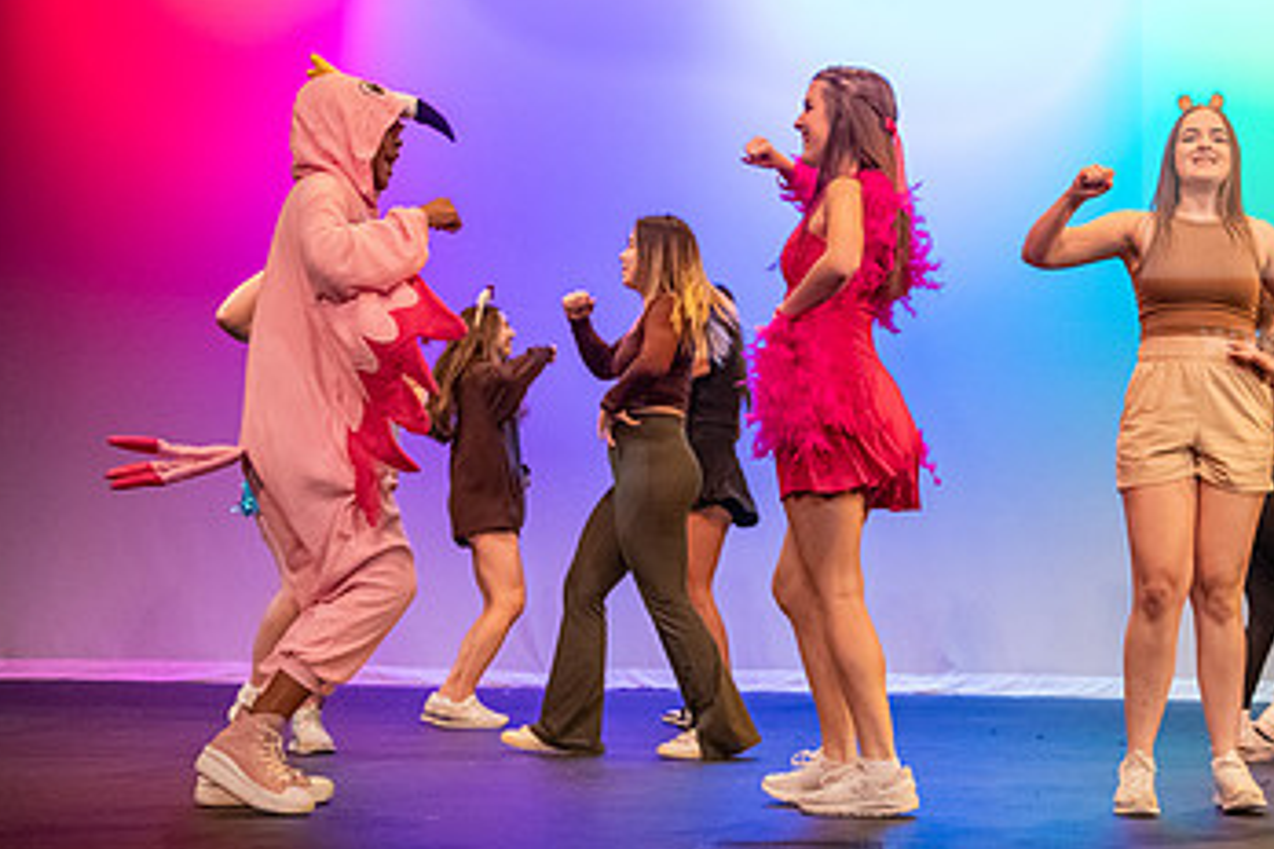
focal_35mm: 60
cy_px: 415
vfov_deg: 22.6
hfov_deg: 32.4
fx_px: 2123
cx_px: 1032
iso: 4000
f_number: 3.2
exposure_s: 1/320
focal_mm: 36
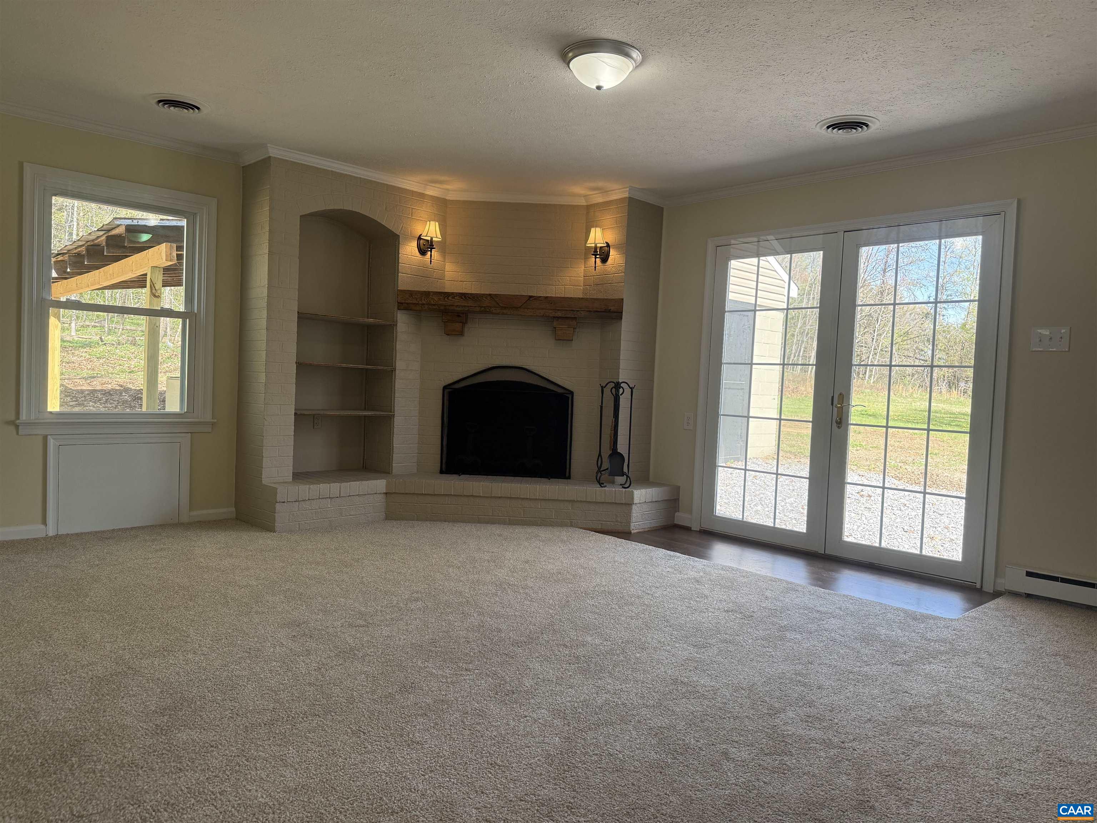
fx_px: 761
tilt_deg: -1.2
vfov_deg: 56.8
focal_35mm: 24
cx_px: 548
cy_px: 412
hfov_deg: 71.6
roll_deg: -1.0
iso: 125
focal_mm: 6.76
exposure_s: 1/237
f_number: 1.78
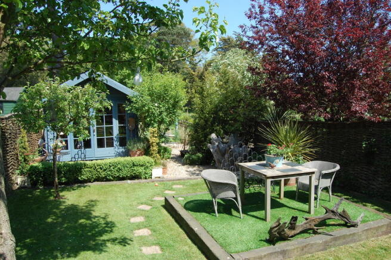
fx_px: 293
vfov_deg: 47.8
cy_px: 130
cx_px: 196
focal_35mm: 27
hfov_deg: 67.4
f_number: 7.1
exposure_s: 1/200
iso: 200
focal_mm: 18
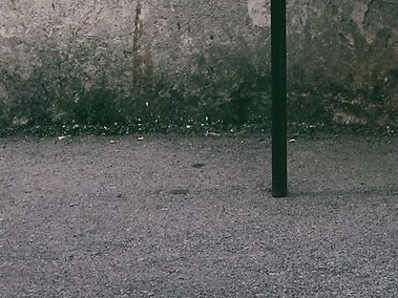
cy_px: -515
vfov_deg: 6.8
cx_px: 735
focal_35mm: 201
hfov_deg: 9.3
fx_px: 2310
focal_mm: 22.3
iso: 320
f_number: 4
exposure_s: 1/180
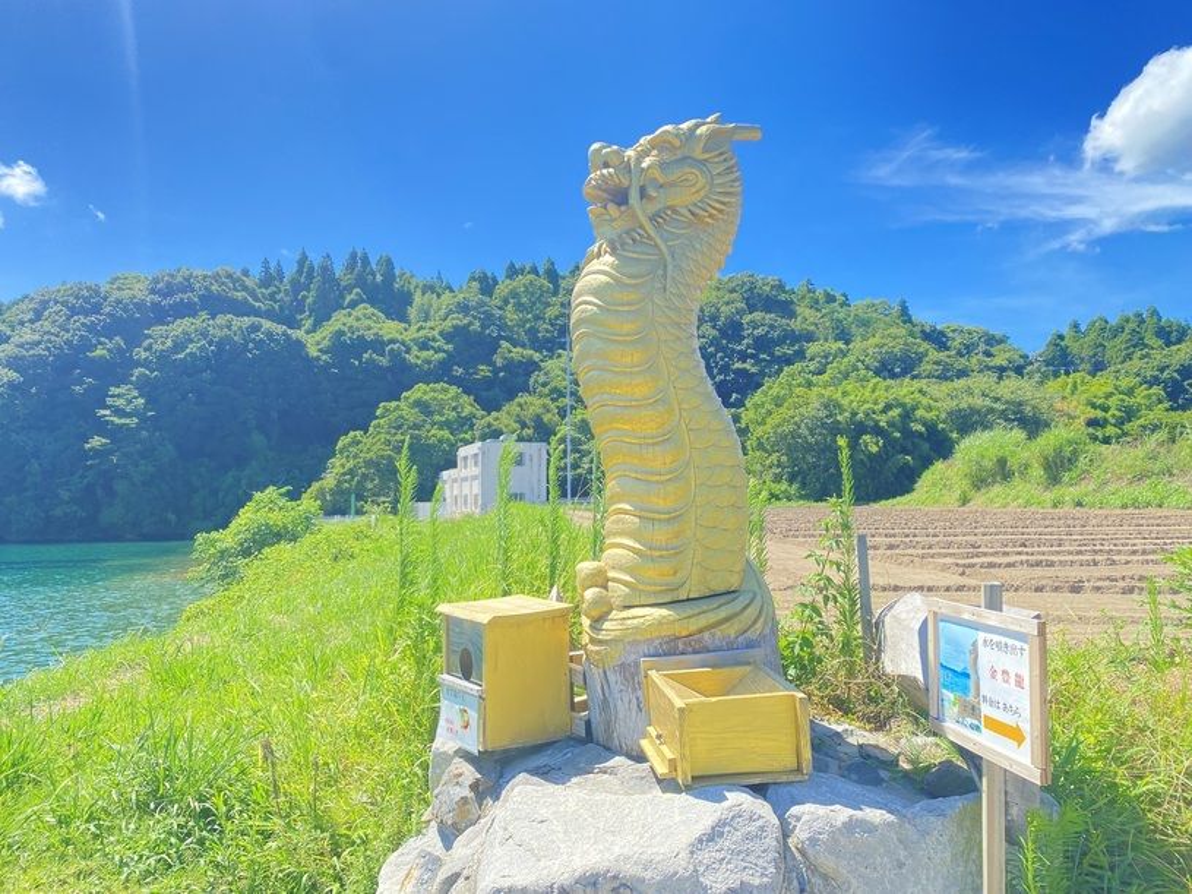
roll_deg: +1.2
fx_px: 895
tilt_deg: +4.0
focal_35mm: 26
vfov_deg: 53.1
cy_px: 447
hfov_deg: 67.3
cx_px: 596
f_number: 1.8
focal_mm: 4.25
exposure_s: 1/698
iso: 32
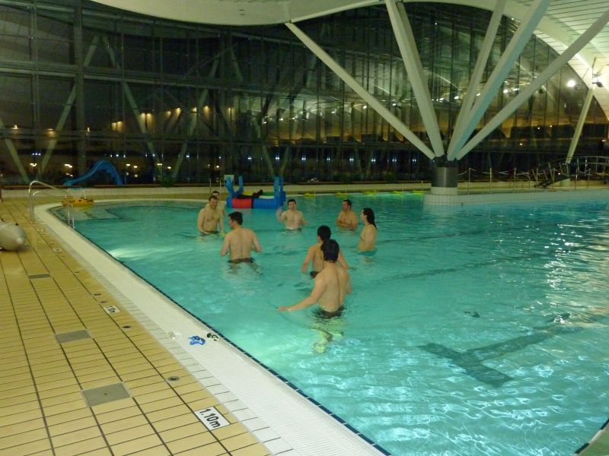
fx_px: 510
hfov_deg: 61.7
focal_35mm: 29
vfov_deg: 48.2
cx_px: 304
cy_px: 228
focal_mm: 4.7
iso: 640
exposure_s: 1/30
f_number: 3.4
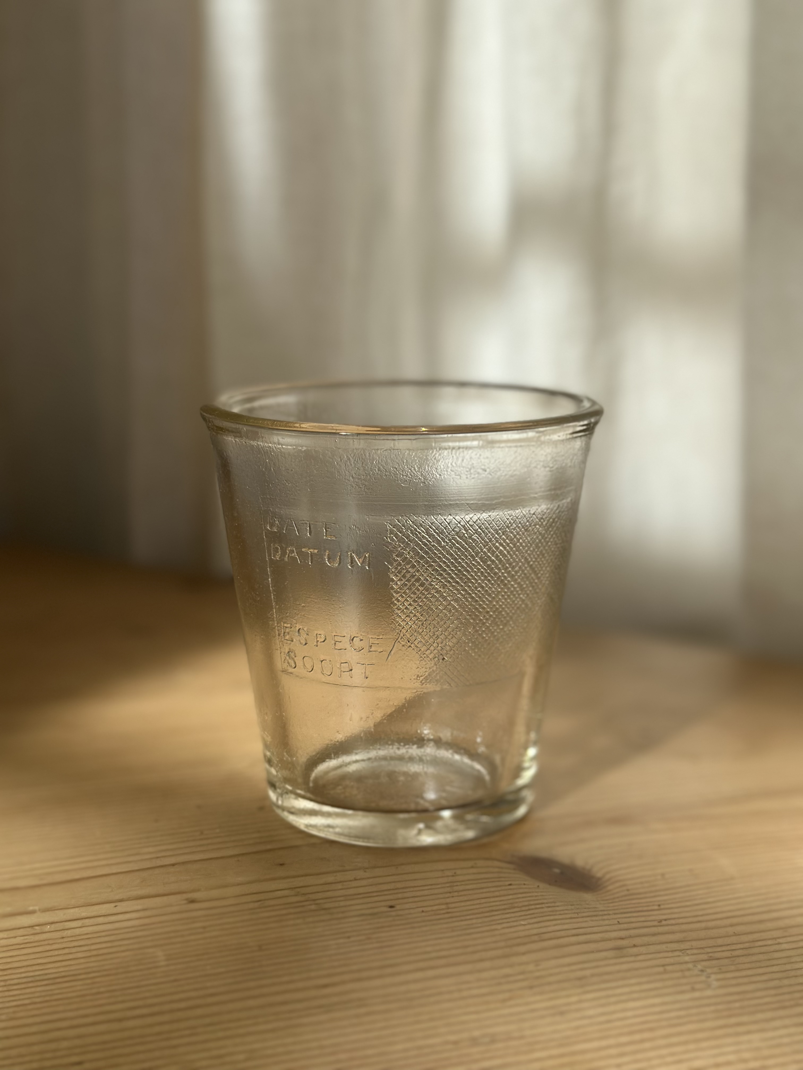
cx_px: 402
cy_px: 535
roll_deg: -0.5
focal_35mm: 48
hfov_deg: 30.3
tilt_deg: -12.3
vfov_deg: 39.7
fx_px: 1485
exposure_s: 1/1157
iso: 80
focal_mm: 6.86
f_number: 1.78
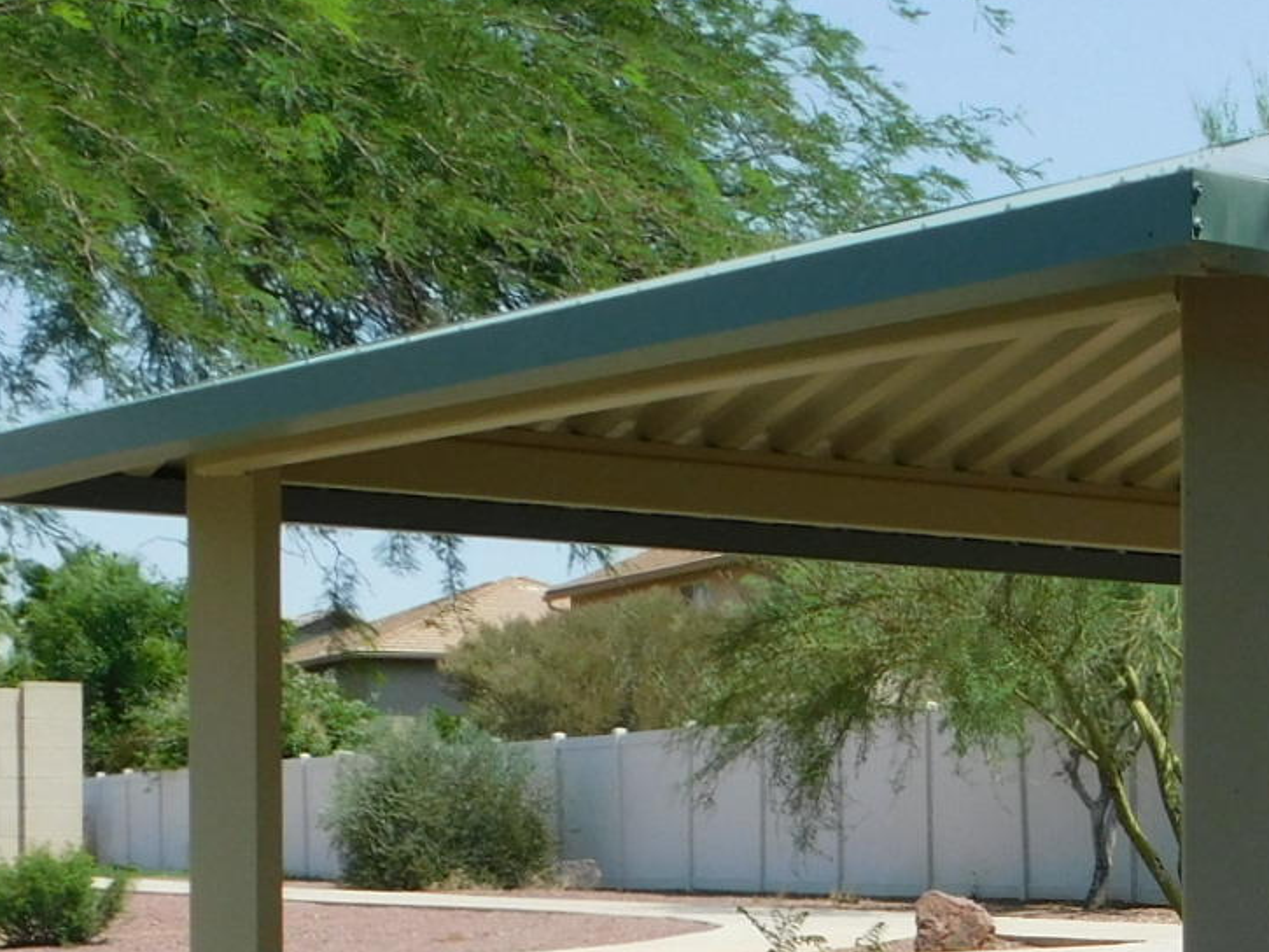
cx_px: 1379
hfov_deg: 20.0
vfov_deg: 15.4
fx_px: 3447
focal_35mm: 94
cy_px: 989
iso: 125
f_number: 3.2
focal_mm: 5.3
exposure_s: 1/1250
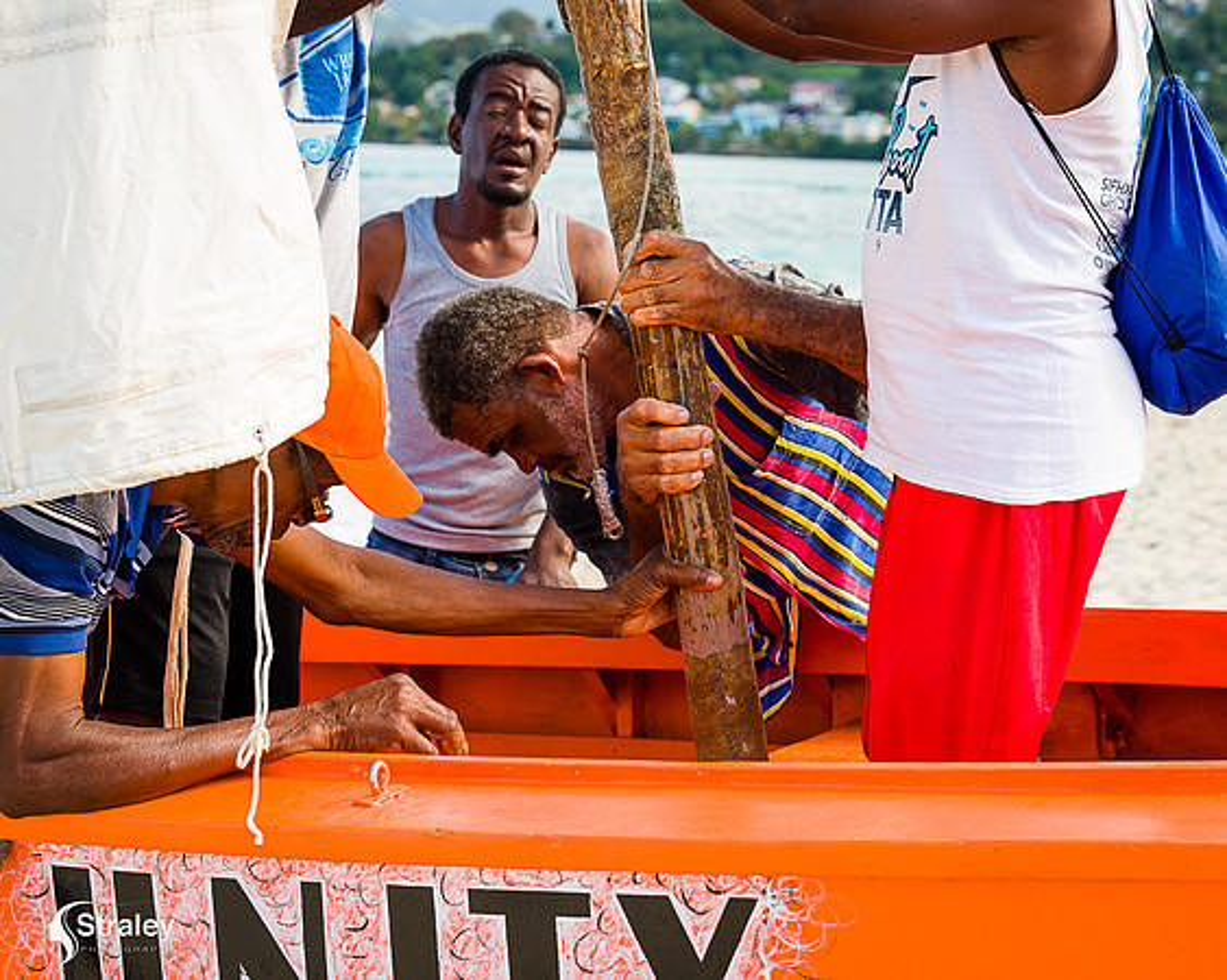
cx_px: 614
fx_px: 2862
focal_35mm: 79
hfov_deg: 24.2
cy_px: 490
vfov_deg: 19.4
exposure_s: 1/320
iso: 320
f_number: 6.3
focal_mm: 70
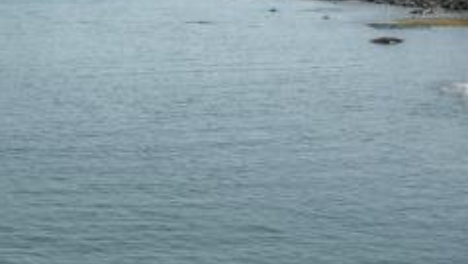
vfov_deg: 10.9
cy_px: 39
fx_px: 1379
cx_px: -29
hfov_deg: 18.6
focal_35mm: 111
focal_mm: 7.4
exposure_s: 1/247
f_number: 7.1
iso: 64
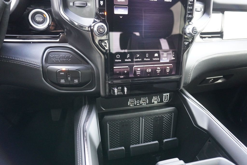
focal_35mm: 24
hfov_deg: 73.7
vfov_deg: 53.2
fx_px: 165
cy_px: 82
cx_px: 124
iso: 4000
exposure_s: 1/160
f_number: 3.5
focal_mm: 16
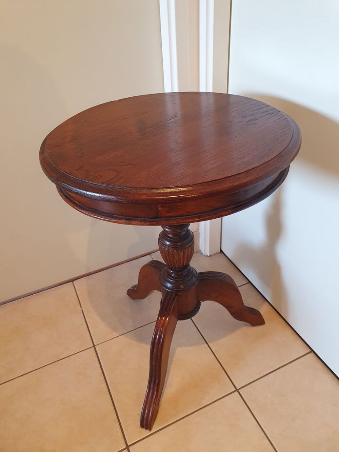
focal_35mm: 26
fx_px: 339
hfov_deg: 53.1
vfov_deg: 67.3
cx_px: 170
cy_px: 226
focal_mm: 4.32
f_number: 2.4
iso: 250
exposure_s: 1/50
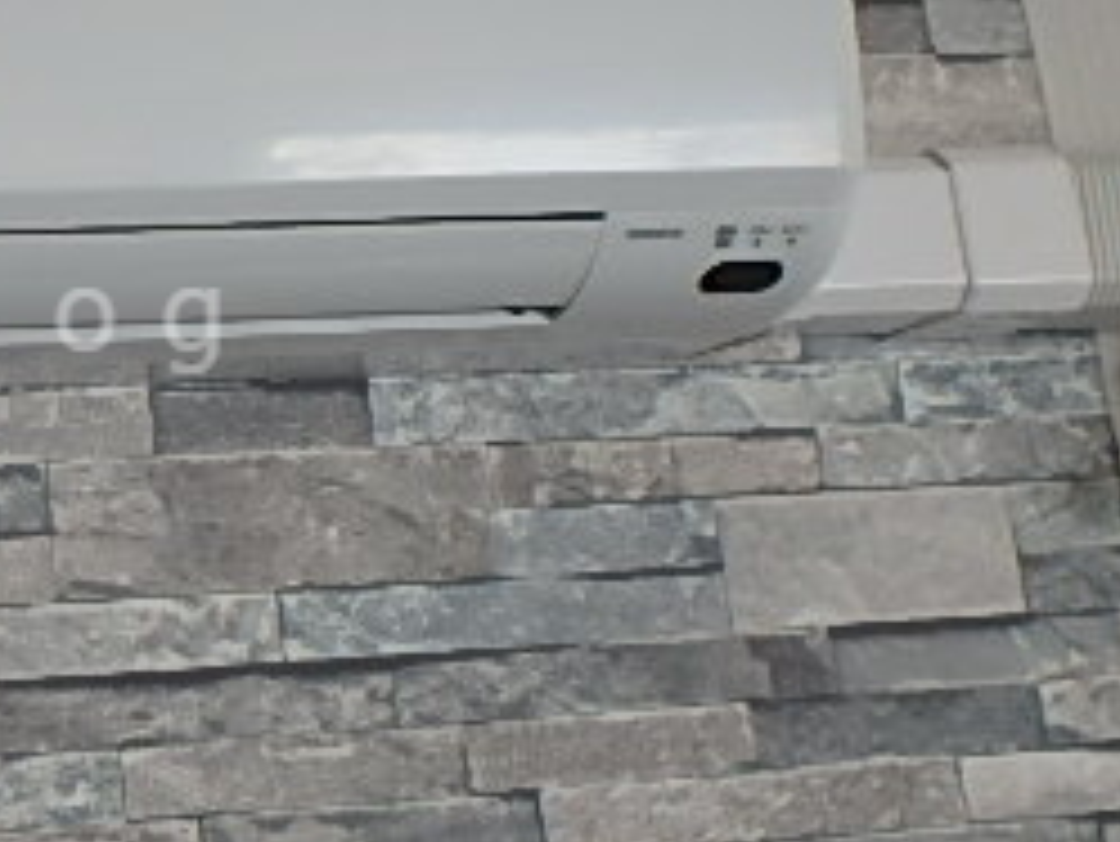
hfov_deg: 32.0
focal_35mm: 54
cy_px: 320
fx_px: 1748
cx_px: -63
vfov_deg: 27.0
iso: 200
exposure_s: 1/50
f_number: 3.5
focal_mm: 3.7
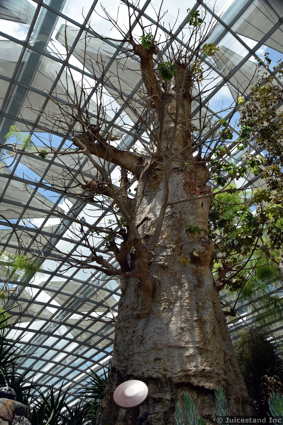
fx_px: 318
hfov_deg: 47.9
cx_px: 142
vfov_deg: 67.4
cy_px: 212
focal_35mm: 27
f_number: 8
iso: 200
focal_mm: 18
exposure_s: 1/250
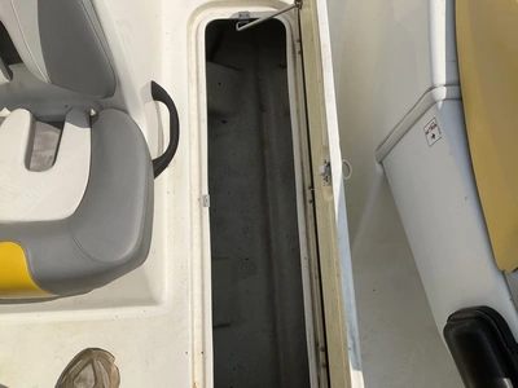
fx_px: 434
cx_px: 259
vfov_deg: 48.2
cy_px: 194
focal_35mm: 29
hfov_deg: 61.7
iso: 25
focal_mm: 3
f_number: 1.8
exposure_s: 1/6536
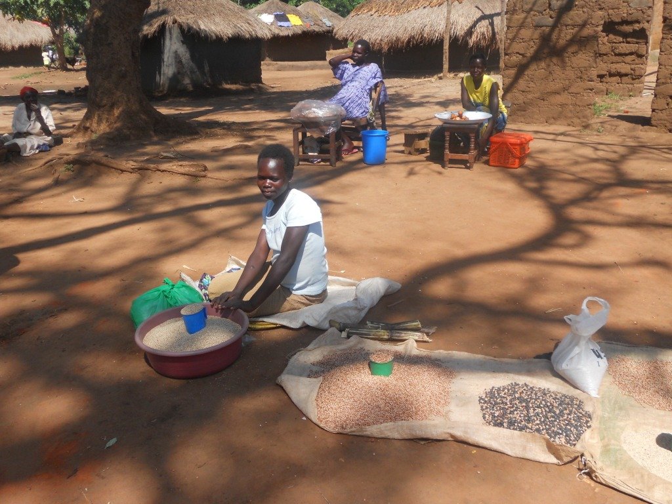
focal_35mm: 32
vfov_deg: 44.2
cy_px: 252
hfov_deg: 56.8
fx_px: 621
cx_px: 336
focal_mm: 5.8
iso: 80
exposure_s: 1/640
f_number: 3.5
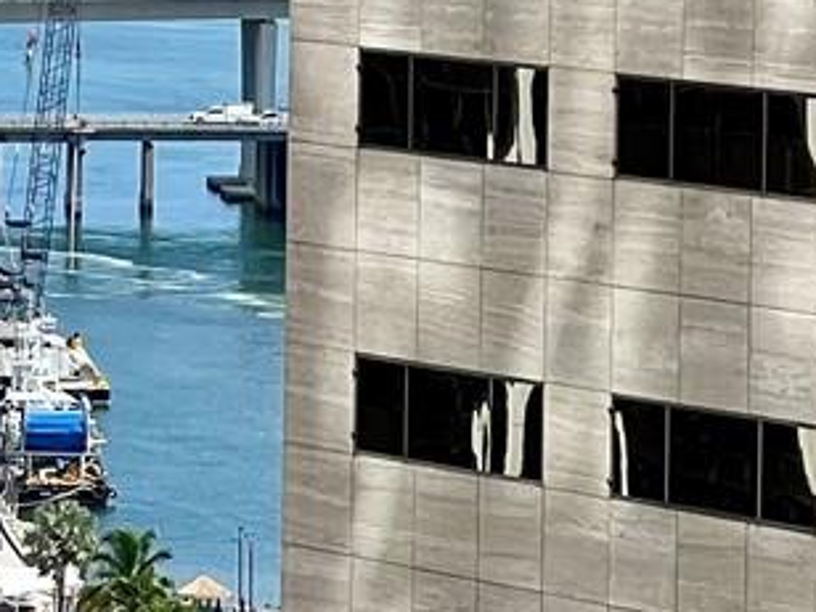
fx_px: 9429
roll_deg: -0.4
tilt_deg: -0.4
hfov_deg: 4.9
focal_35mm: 400
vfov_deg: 3.7
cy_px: -204
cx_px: -737
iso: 32
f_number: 2.8
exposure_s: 1/1014
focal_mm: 9
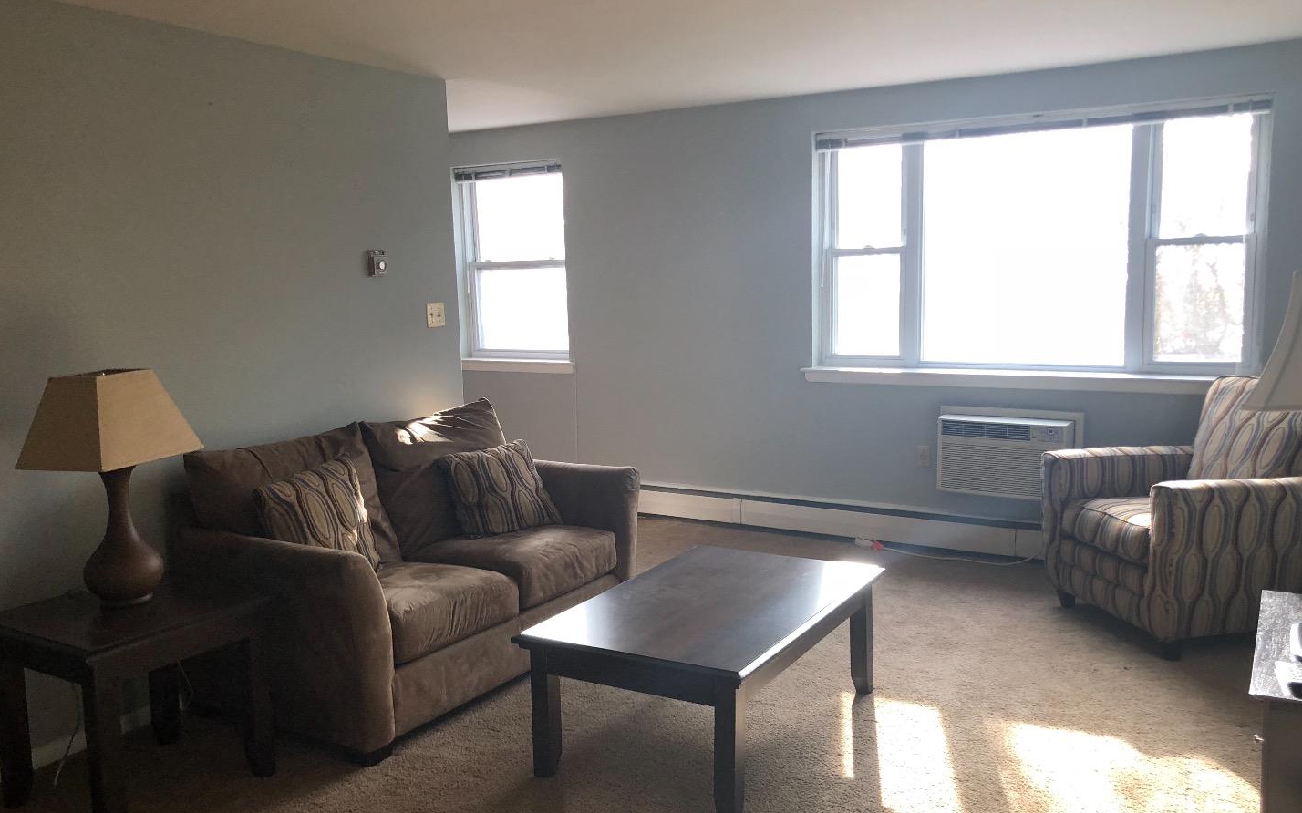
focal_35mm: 31
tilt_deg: -7.4
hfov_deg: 61.2
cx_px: 651
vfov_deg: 40.6
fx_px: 1100
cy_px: 406
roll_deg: +0.9
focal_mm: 3.99
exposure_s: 1/40
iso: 25
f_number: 1.8
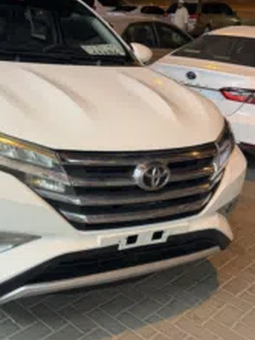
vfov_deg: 43.8
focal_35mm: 43
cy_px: 151
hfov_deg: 32.5
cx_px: 46
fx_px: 423
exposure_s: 1/50
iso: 125
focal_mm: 6.76
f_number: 1.78
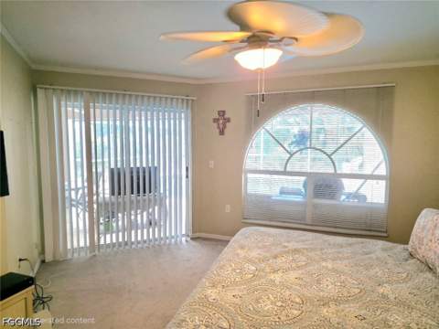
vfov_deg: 58.9
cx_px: 220
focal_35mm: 23
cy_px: 164
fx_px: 292
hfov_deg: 73.9
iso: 200
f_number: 1.7
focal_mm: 6.25
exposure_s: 1/120
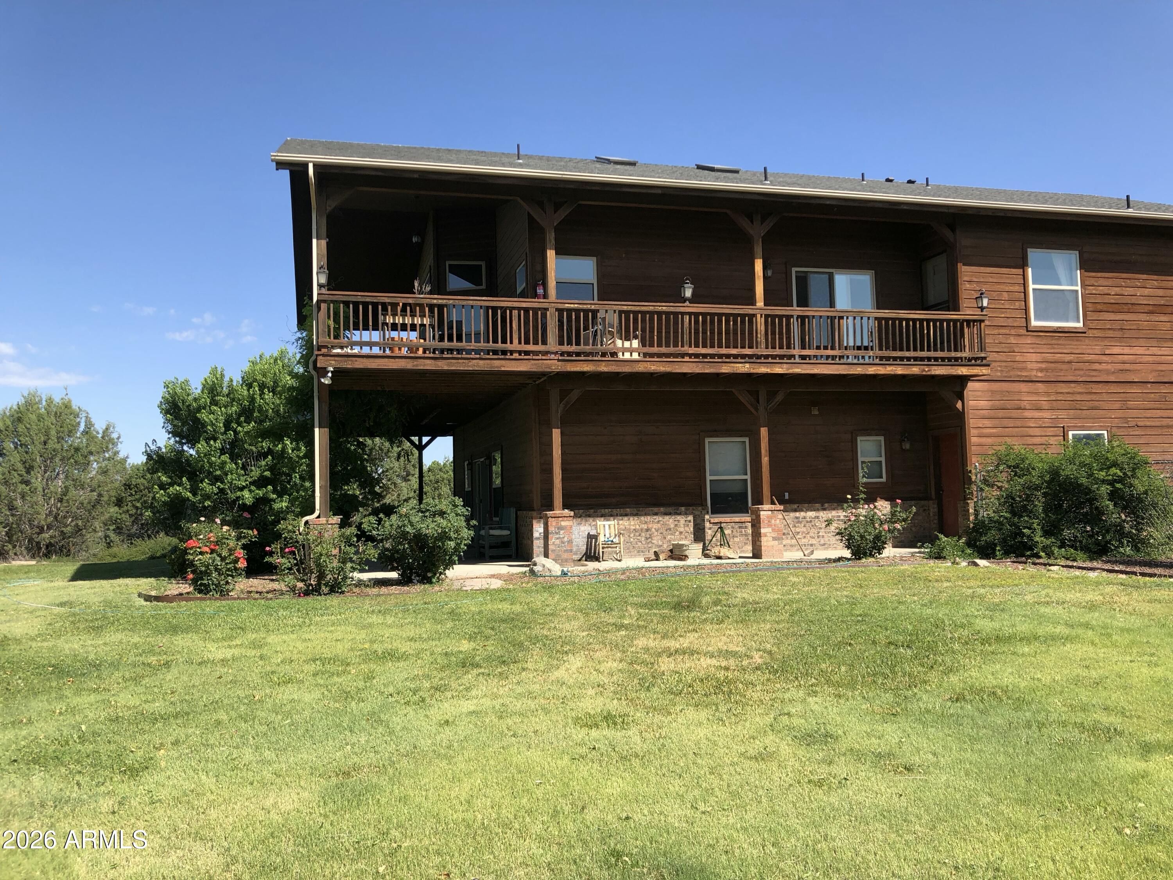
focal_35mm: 28
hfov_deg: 63.4
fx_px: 949
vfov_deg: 49.7
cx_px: 586
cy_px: 440
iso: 20
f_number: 1.8
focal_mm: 3.99
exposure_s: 1/1143
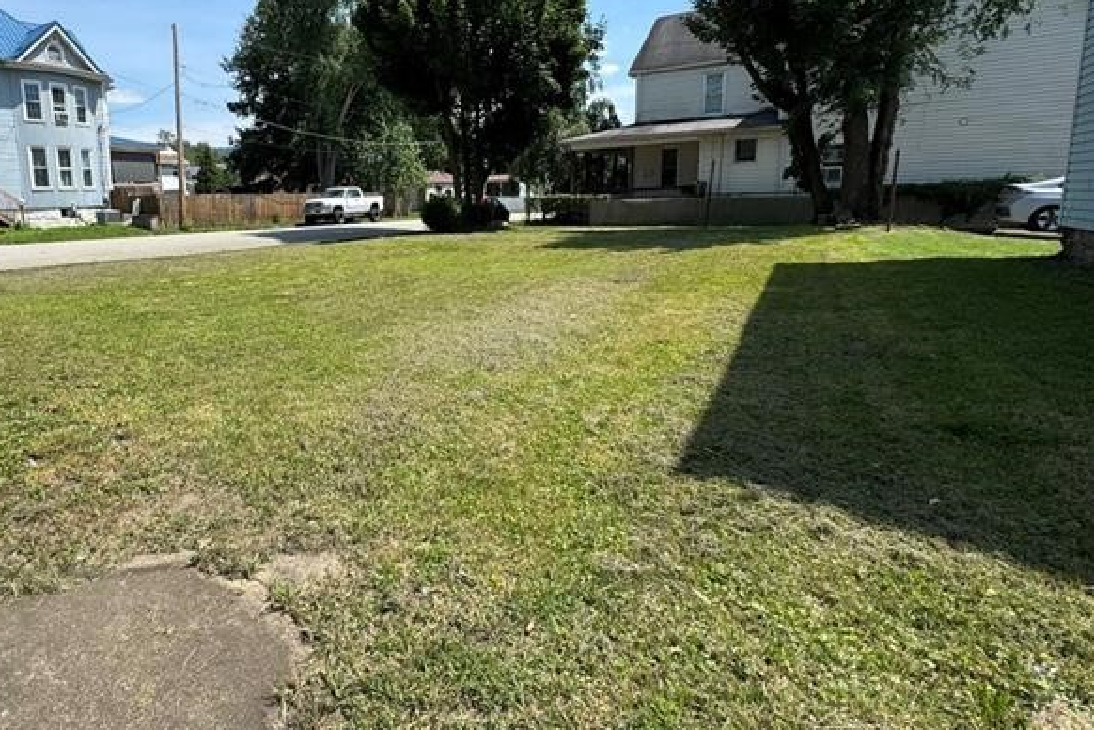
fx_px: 608
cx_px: 367
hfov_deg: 81.2
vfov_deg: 61.3
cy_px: 286
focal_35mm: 20
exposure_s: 1/1217
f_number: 2.2
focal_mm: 2.22
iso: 40
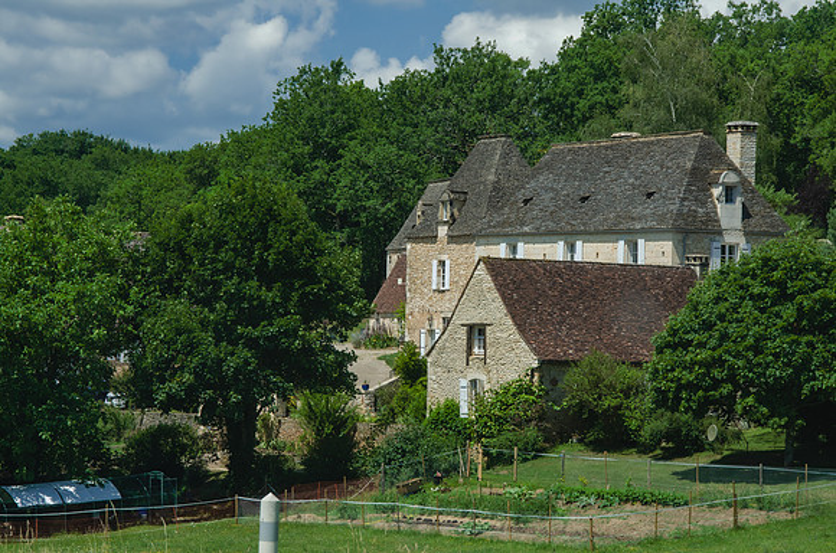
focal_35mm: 123
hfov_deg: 16.7
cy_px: 276
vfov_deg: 11.1
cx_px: 418
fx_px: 2850
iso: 500
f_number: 7.1
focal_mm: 82
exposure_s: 1/800
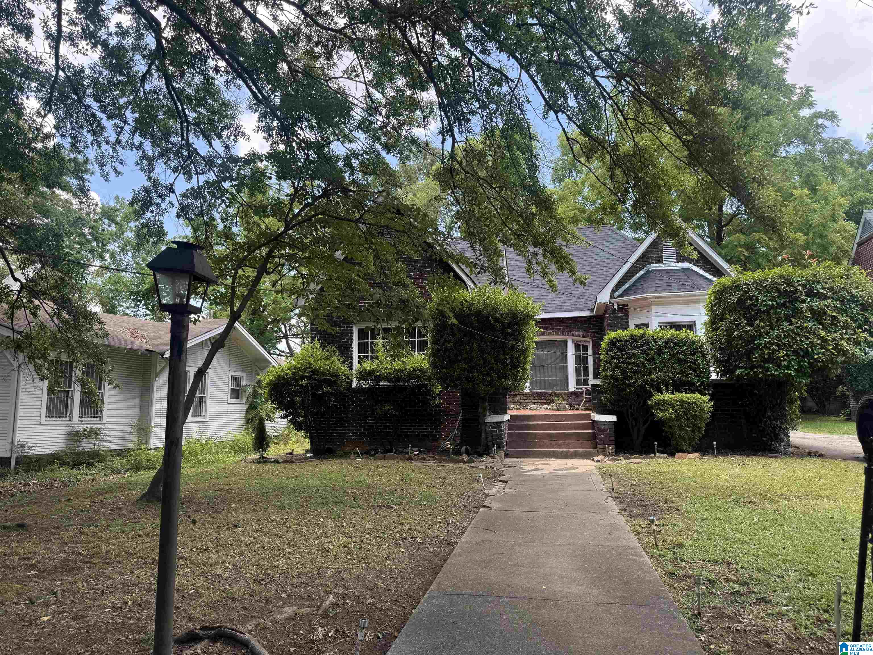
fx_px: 605
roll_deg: +0.0
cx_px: 436
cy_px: 328
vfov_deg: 56.8
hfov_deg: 71.6
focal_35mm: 24
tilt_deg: +9.3
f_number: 1.78
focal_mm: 6.76
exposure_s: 1/499
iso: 80
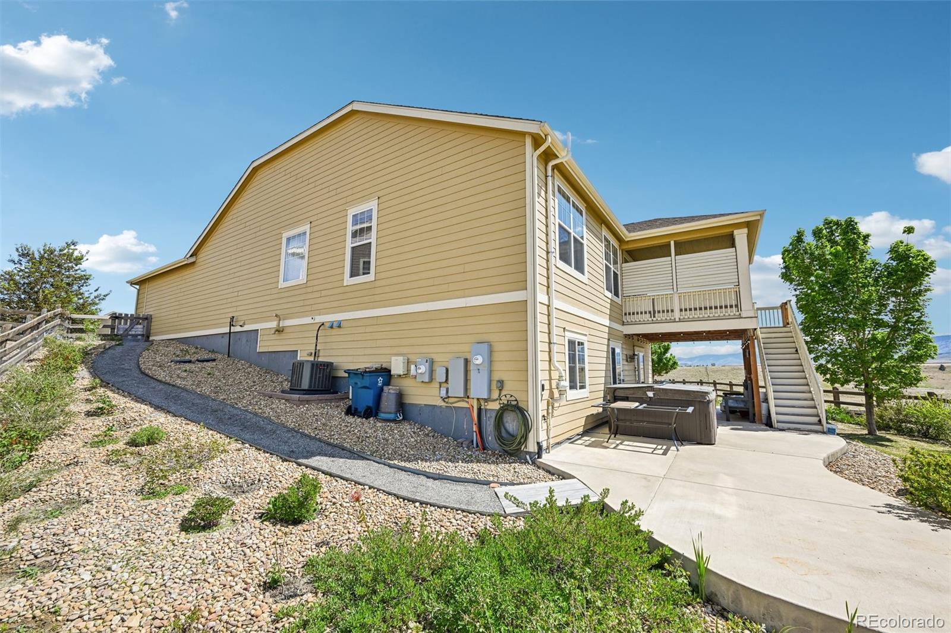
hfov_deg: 104.3
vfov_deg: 81.2
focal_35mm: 14
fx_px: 370
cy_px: 316
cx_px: 476
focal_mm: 14
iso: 64
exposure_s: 1/60
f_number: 11
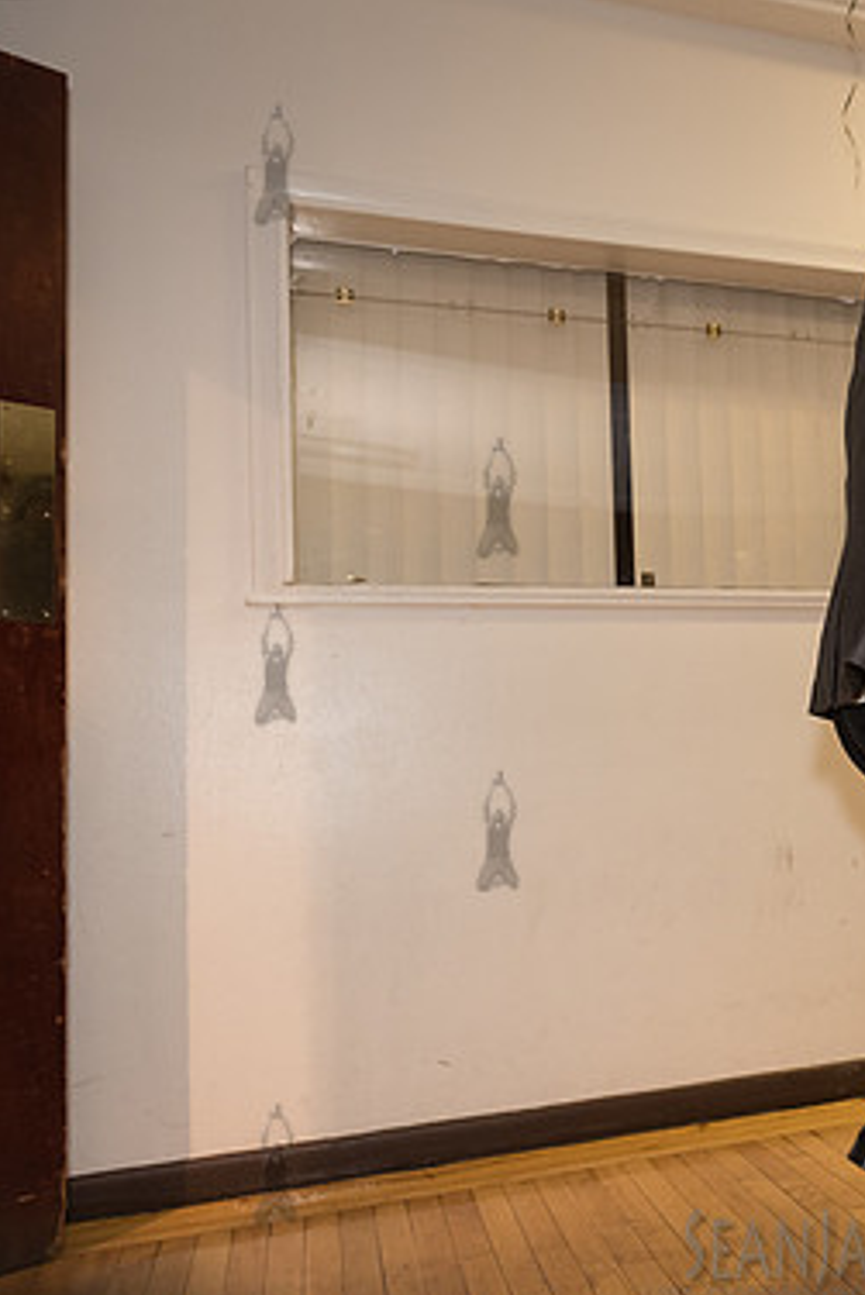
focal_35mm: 37
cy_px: 663
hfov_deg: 32.0
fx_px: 1332
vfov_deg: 51.9
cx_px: 941
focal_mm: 24
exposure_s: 1/250
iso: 2000
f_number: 3.5
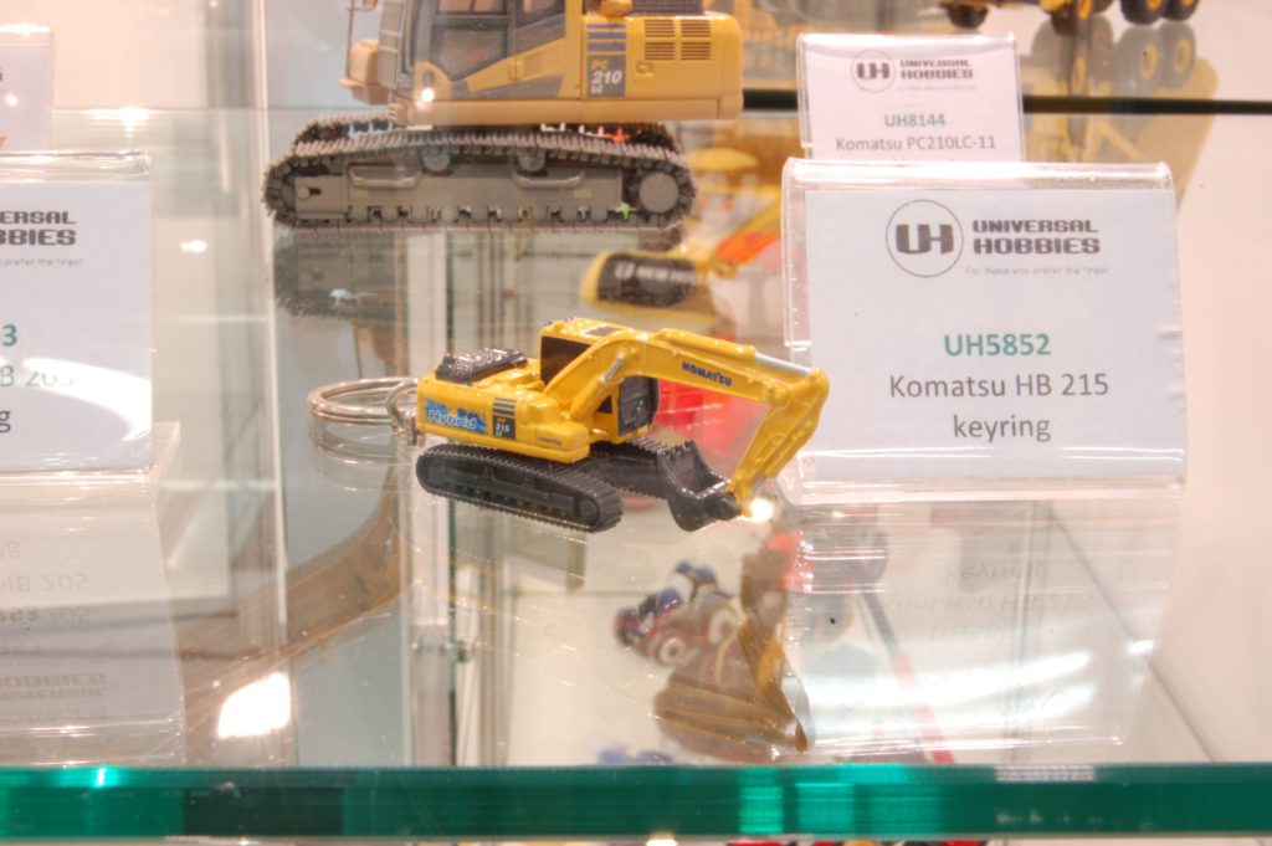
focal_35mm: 57
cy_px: 423
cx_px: 636
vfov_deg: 23.7
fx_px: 2012
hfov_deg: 35.1
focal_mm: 38
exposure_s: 5
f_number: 32
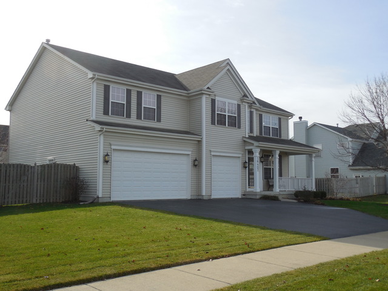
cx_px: 194
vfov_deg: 40.7
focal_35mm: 35
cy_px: 146
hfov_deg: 52.6
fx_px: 392
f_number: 7.4
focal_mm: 6.3
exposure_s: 1/800
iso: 125
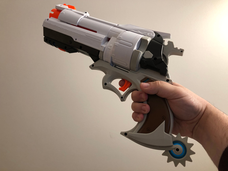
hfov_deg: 63.4
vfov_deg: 49.7
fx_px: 184
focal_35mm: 28
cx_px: 114
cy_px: 86
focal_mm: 3.99
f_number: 1.8
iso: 40
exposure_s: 1/17
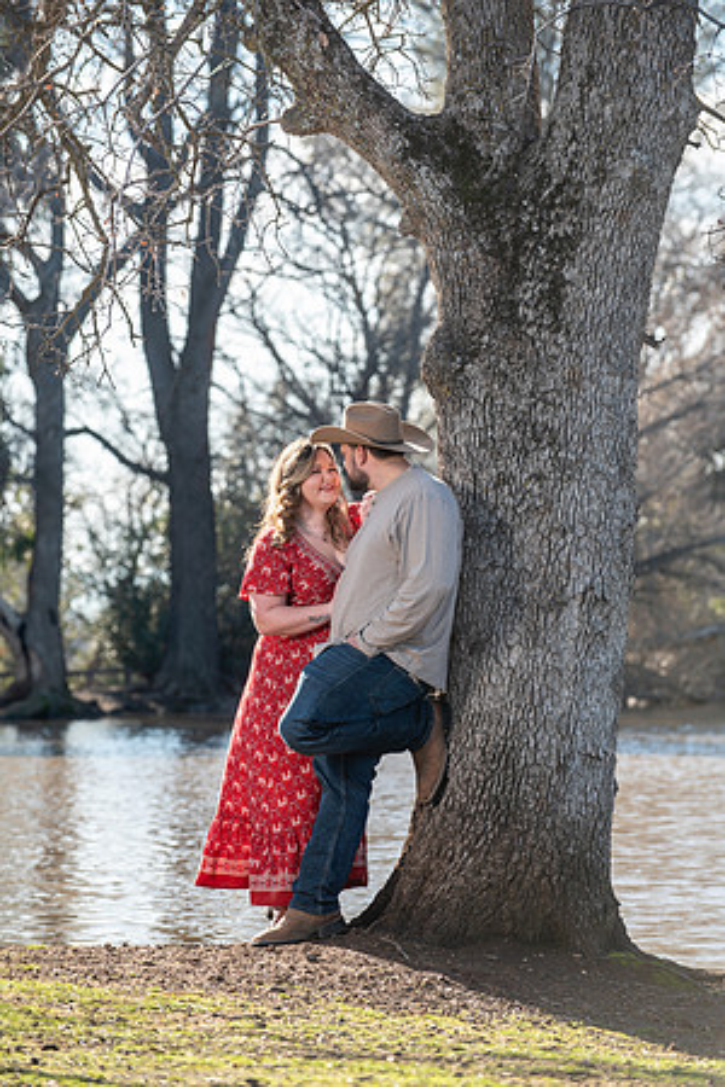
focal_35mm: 200
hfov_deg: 6.9
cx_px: 362
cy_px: 544
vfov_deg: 10.3
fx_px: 6041
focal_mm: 200
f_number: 5.6
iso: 160
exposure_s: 1/250
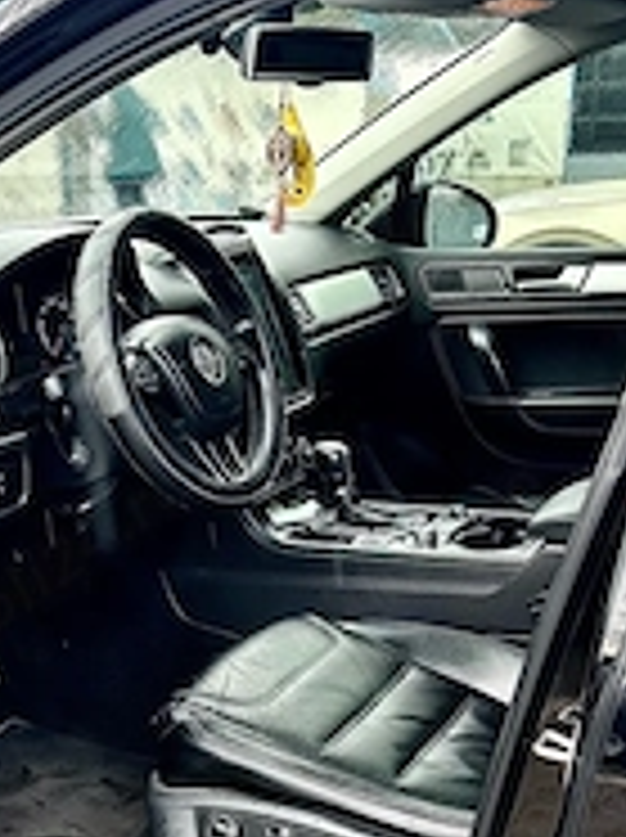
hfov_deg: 25.6
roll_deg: +0.9
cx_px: 135
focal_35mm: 56
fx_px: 1353
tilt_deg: -20.7
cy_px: 630
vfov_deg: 33.7
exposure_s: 1/168
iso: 40
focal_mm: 5.7
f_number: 1.5
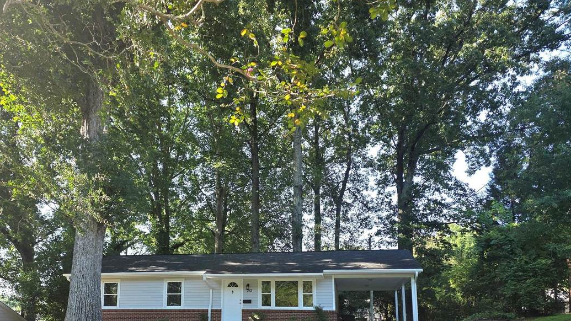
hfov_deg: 62.0
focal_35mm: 31
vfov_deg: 36.4
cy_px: 259
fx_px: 469
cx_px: 226
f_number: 1.7
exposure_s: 1/370
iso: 25
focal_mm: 6.3
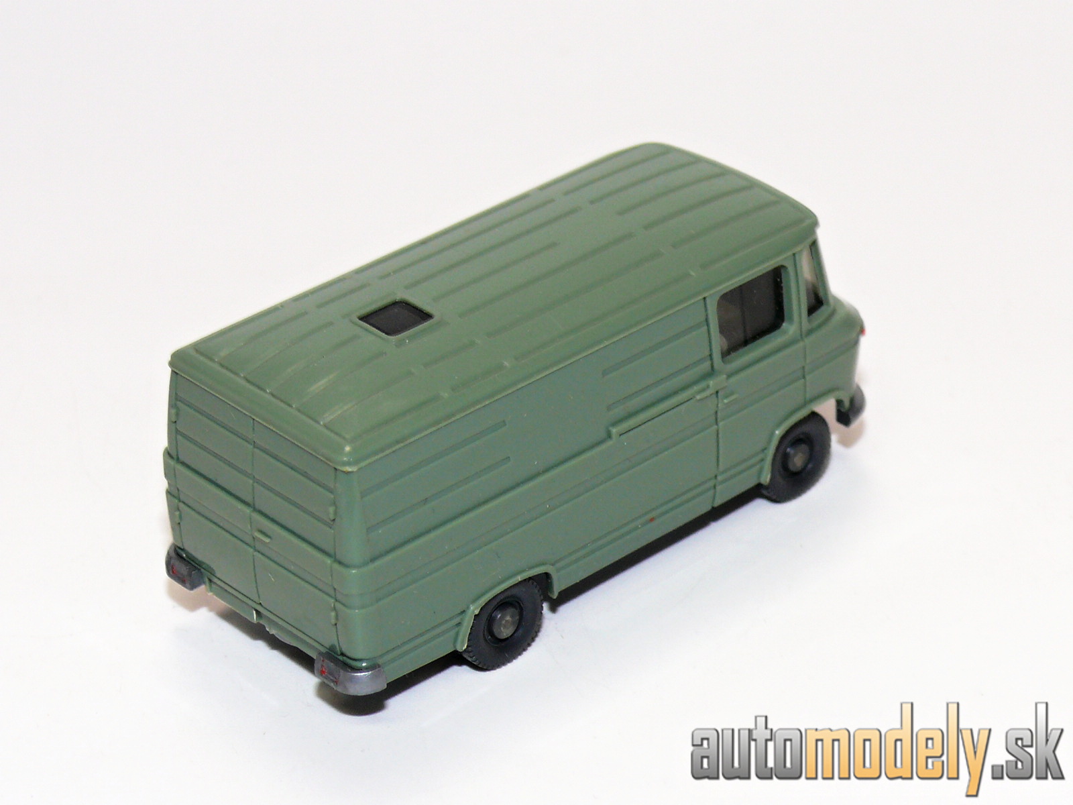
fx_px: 3410
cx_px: 536
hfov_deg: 17.9
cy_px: 402
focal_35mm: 110
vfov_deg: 13.5
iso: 100
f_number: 4
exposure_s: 1/30
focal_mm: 14
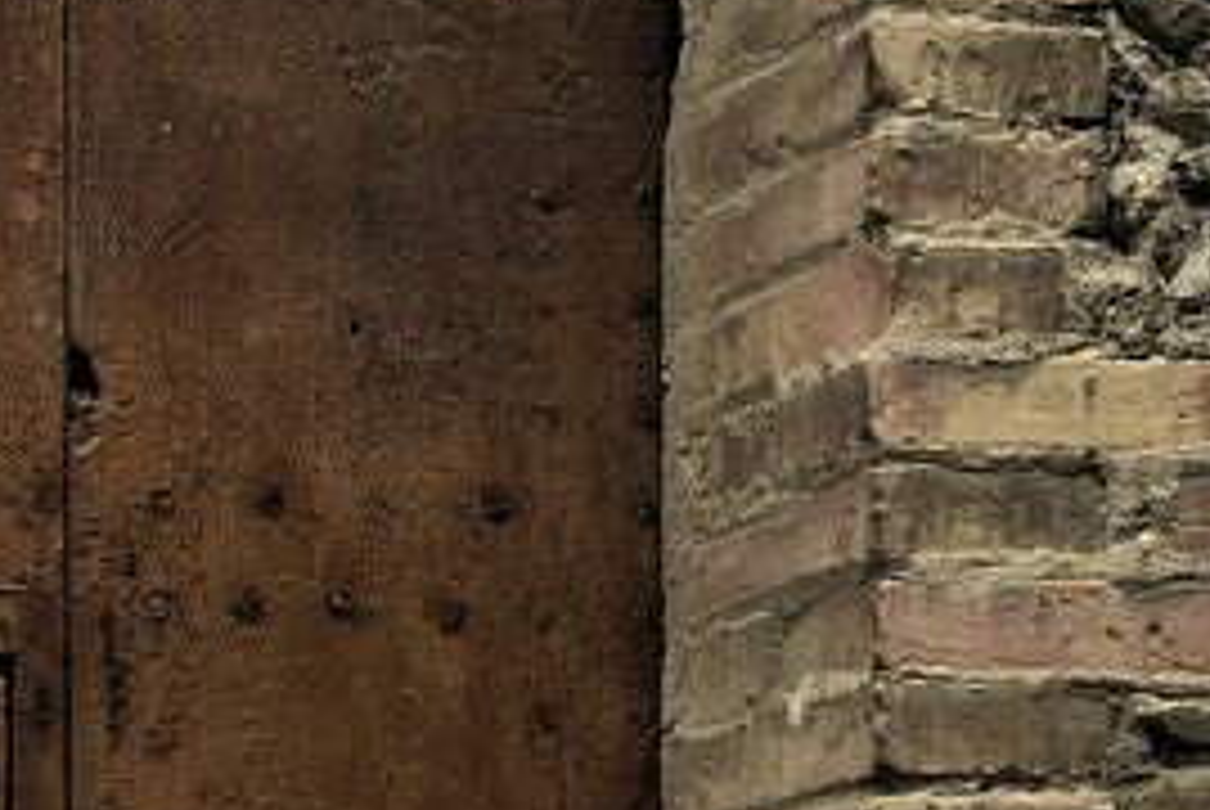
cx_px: -1808
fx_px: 6999
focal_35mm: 208
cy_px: 1472
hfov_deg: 8.8
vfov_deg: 6.5
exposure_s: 1/500
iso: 100
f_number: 4
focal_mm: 35
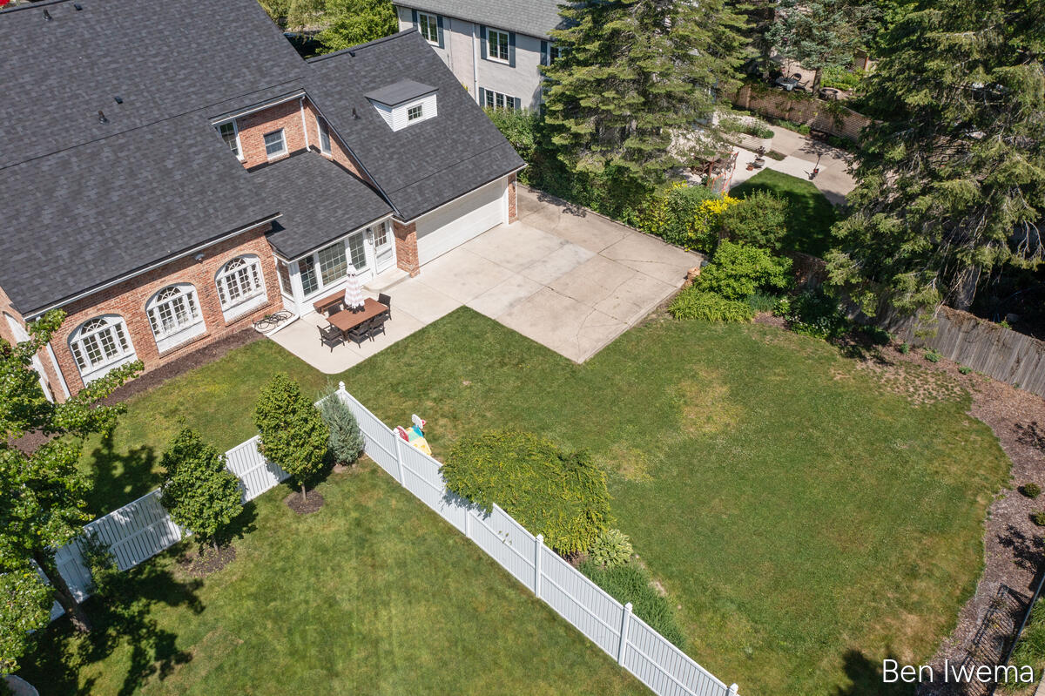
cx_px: 522
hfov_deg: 65.5
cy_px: 348
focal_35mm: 28
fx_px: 812
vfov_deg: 46.4
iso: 100
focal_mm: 10.26
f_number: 6.3
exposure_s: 1/800
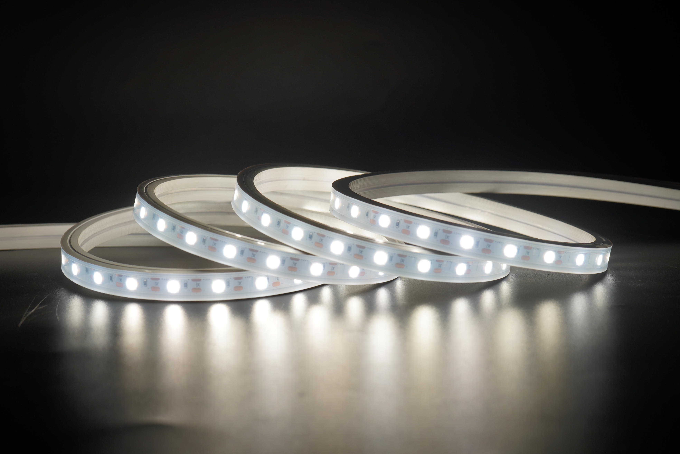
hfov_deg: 38.2
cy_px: 227
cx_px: 340
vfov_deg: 26.0
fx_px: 982
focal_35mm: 52
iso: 100
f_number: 7.1
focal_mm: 52
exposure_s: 1/125
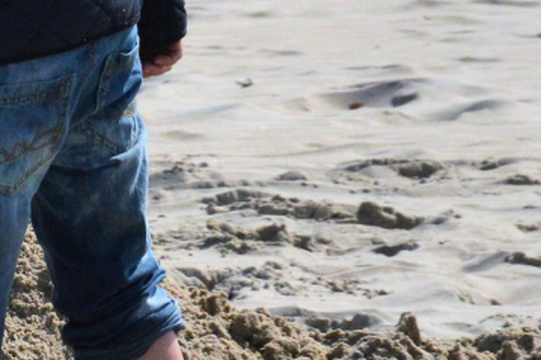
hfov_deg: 2.6
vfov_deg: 1.7
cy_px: -82
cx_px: -674
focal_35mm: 790
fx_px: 11859
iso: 800
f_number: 9
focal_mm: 105
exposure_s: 1/4000
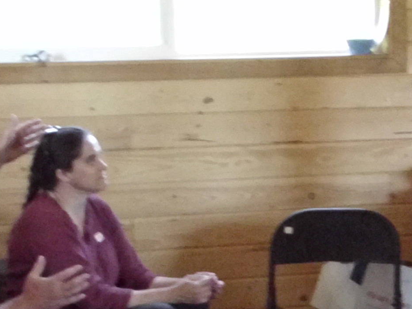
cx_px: 754
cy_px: 315
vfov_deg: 9.9
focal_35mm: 148
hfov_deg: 12.2
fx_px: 1761
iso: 800
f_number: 2.9
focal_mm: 6.3
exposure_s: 1/60
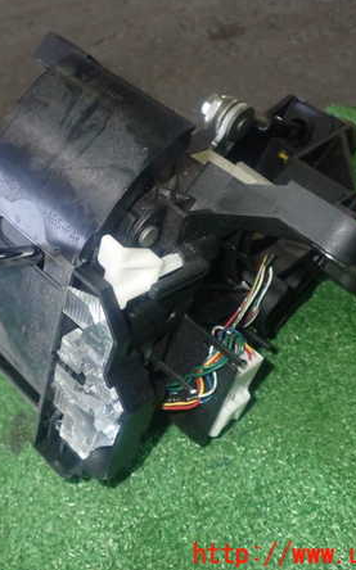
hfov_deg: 29.4
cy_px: 282
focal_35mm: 43
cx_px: 98
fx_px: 668
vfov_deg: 46.2
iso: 640
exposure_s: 1/30
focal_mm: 5.4
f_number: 6.3
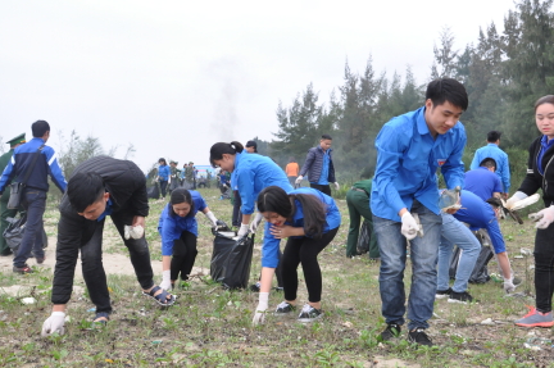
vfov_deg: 31.8
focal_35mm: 42
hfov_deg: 46.3
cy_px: 171
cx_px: 322
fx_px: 646
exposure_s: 1/125
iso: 800
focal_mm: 22
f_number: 5.6
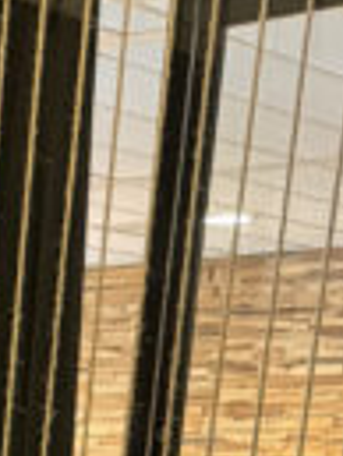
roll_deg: -1.2
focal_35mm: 149
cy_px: 1294
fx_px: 1965
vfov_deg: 10.3
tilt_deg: -20.8
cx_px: -463
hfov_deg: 9.0
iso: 800
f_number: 1.78
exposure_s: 1/50
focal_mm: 6.76
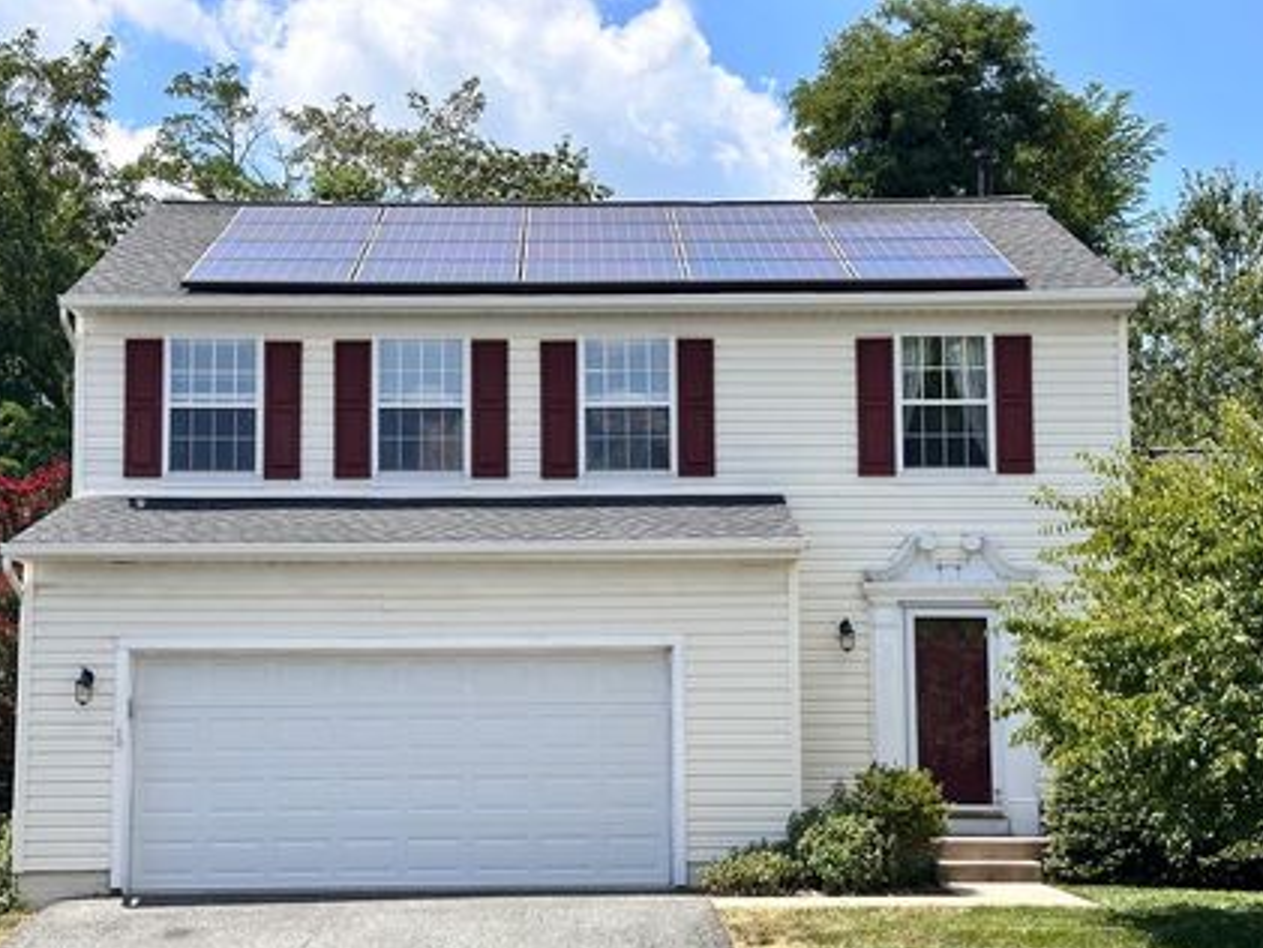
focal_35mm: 57
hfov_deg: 33.8
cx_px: 606
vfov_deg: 25.6
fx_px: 2080
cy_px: 560
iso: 64
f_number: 1.78
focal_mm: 6.86
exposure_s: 1/3058
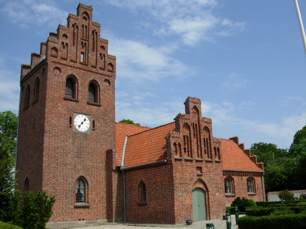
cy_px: 114
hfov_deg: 51.4
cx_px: 153
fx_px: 318
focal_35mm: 36
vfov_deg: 39.7
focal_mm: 7.5
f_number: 6.8
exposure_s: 1/362
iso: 50
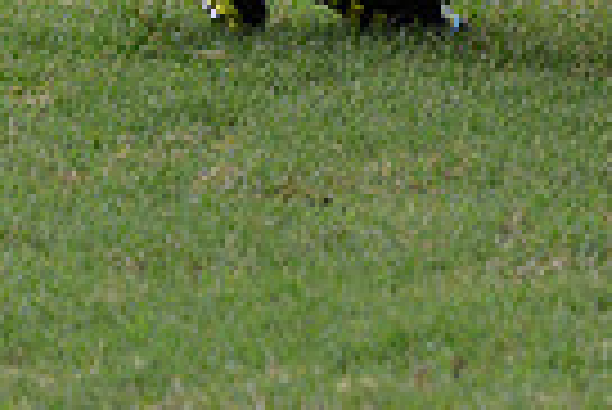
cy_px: -340
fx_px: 10891
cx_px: 1215
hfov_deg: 3.2
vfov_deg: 2.1
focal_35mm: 640
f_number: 4
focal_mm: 150
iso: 4000
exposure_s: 1/500
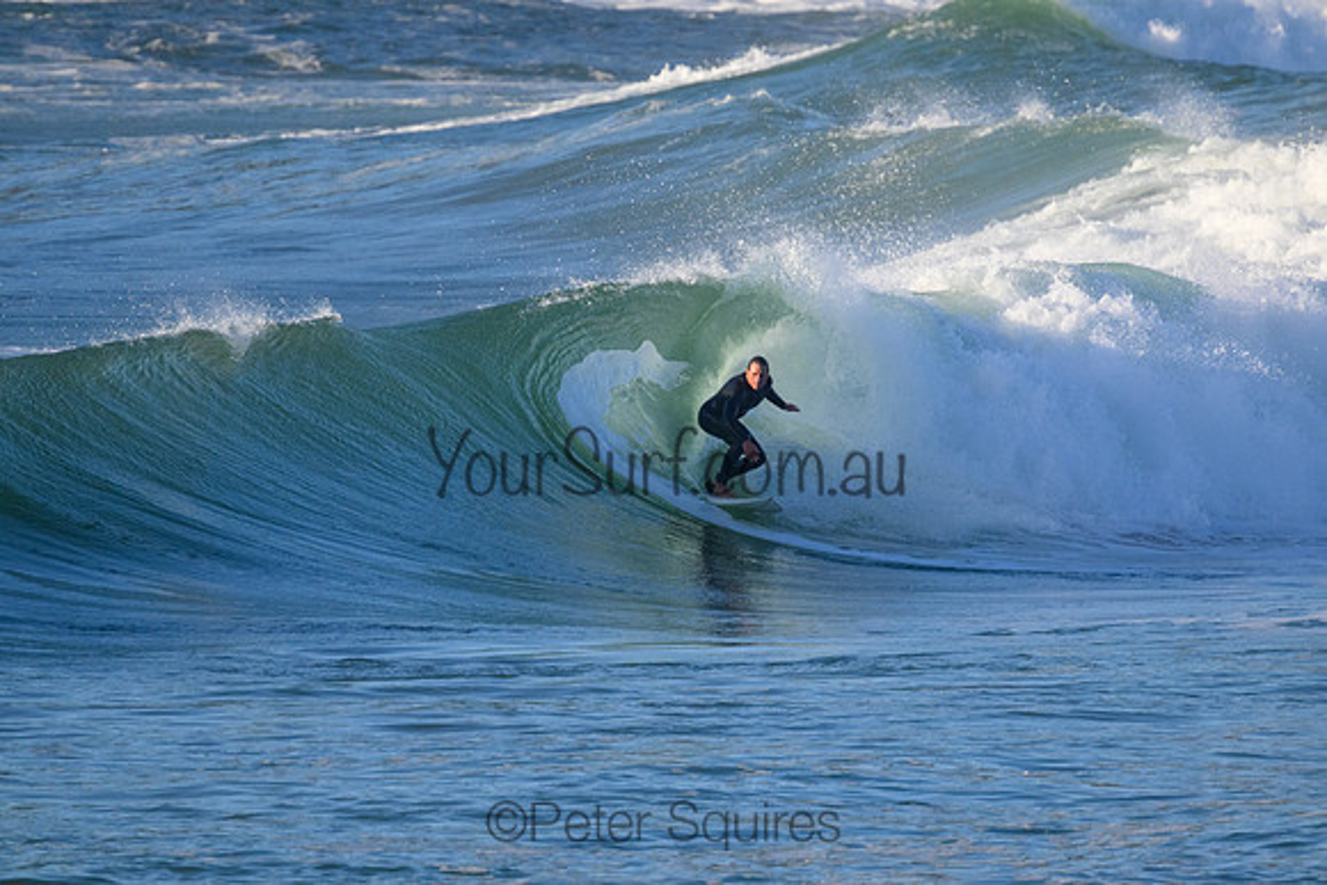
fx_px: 29494
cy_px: 442
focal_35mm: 800
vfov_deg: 1.7
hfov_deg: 2.6
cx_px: 664
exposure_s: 1/2000
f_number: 11
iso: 2800
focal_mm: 800
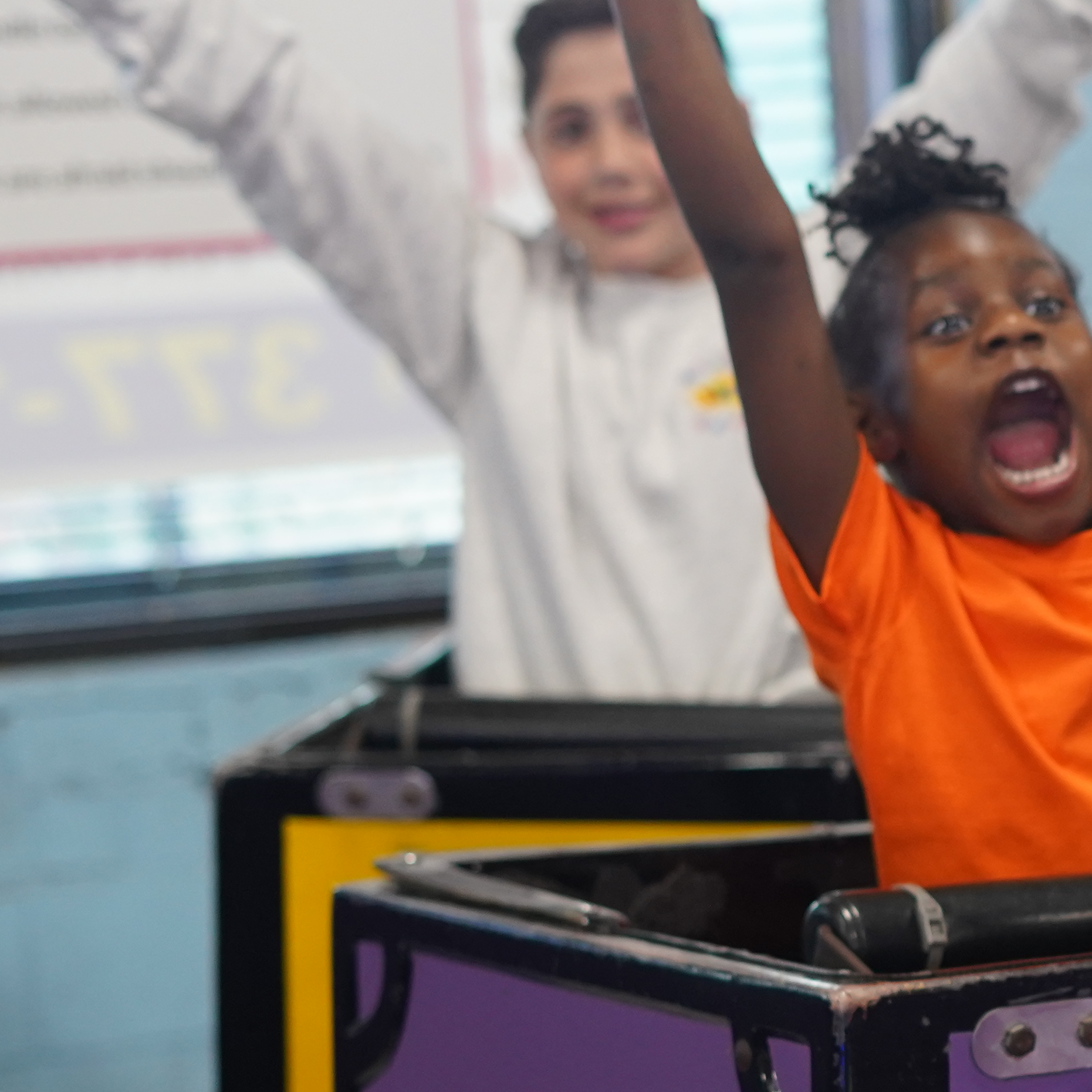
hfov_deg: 12.2
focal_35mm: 137
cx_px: 1539
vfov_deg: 12.7
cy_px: 815
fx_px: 4890
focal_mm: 50
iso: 1600
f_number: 2.8
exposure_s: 1/160
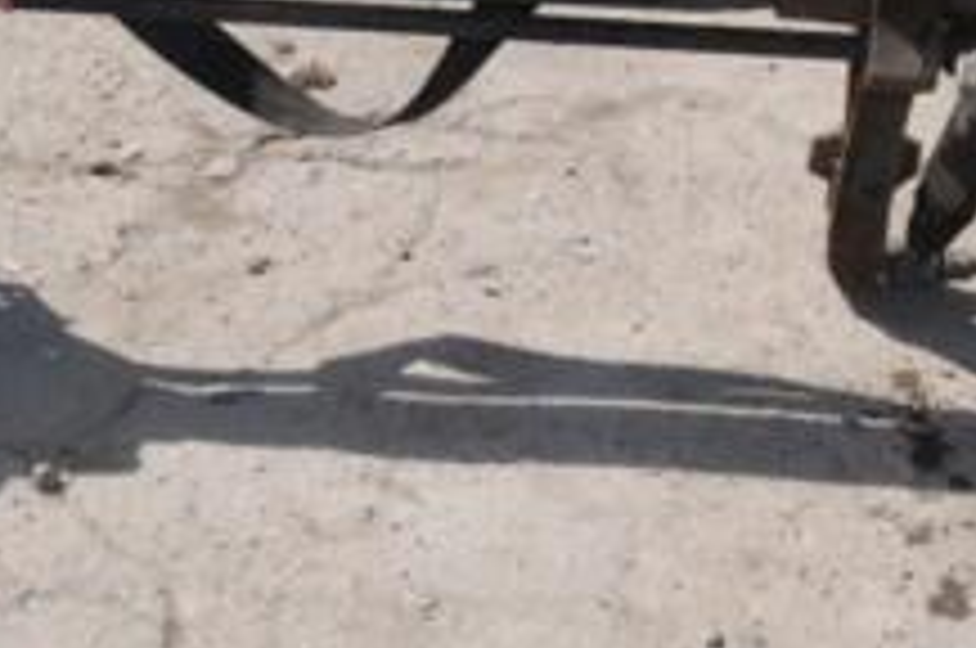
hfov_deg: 18.8
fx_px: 2924
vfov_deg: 12.6
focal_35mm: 108
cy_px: 266
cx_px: 247
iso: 800
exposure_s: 1/200
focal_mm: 26
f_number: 25
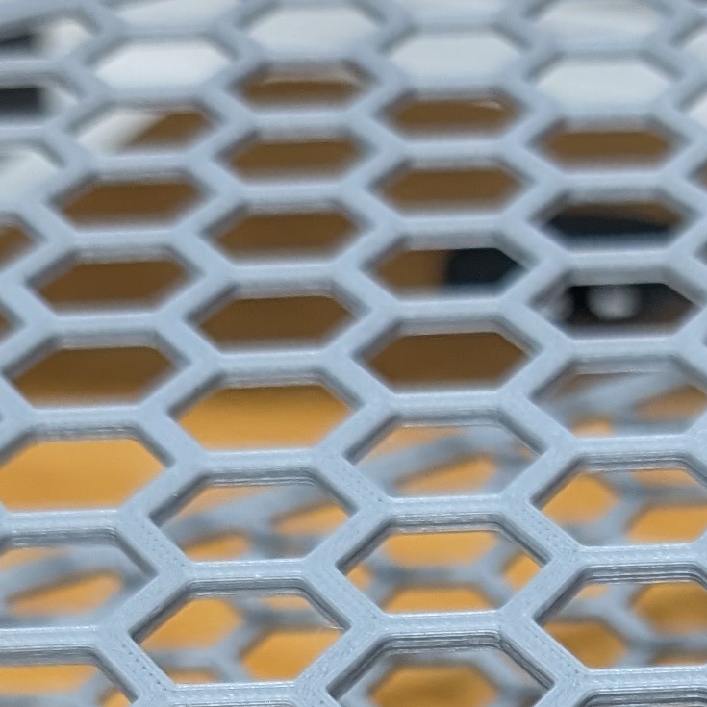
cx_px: 662
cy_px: 1297
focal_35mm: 118
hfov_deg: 14.6
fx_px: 2727
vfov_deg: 13.2
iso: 497
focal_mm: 6.9
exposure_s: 1/30
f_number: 1.68
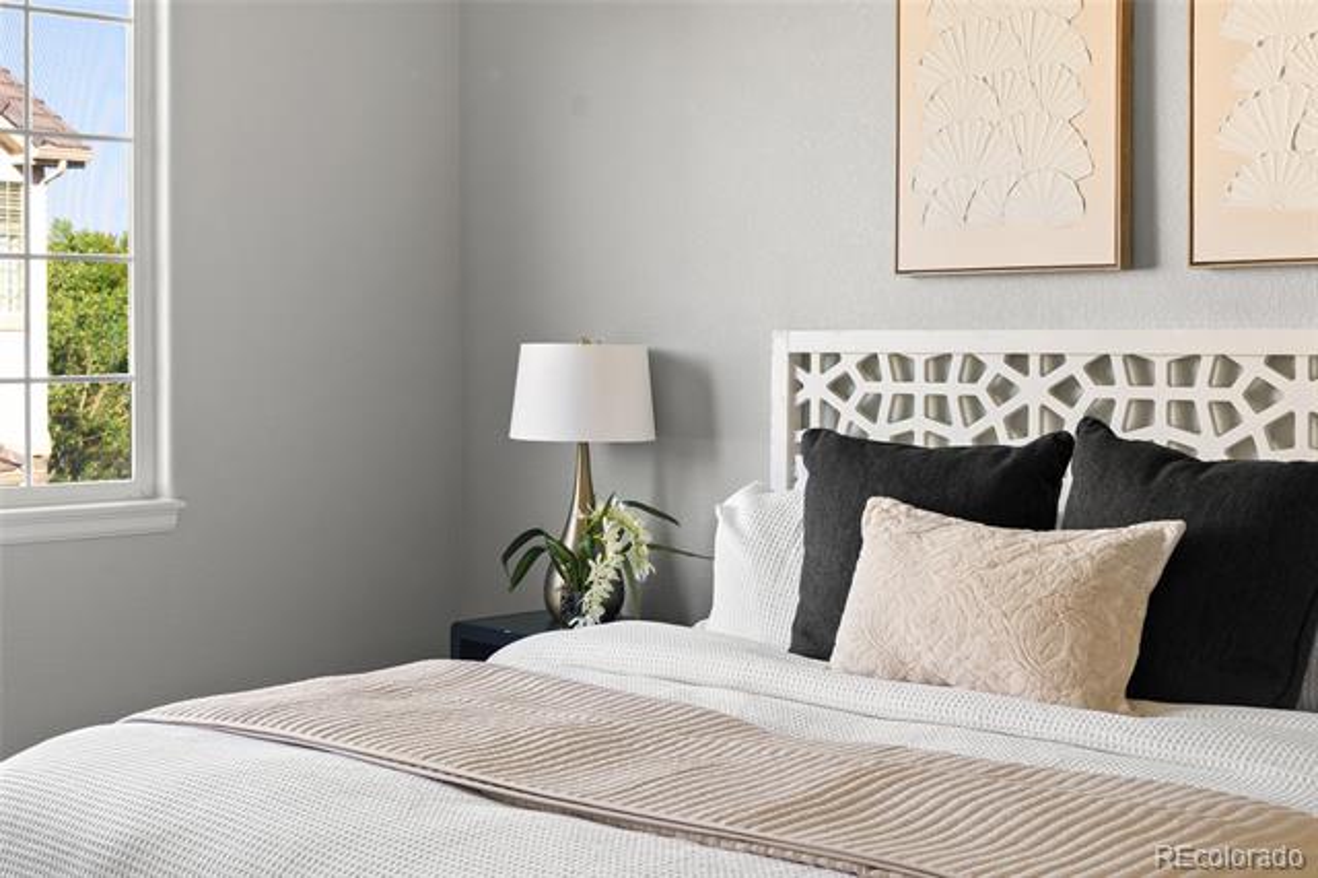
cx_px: 659
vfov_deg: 26.0
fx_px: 1903
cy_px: 439
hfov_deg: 38.2
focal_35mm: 52
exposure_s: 1/2
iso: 160
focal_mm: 35
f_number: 8
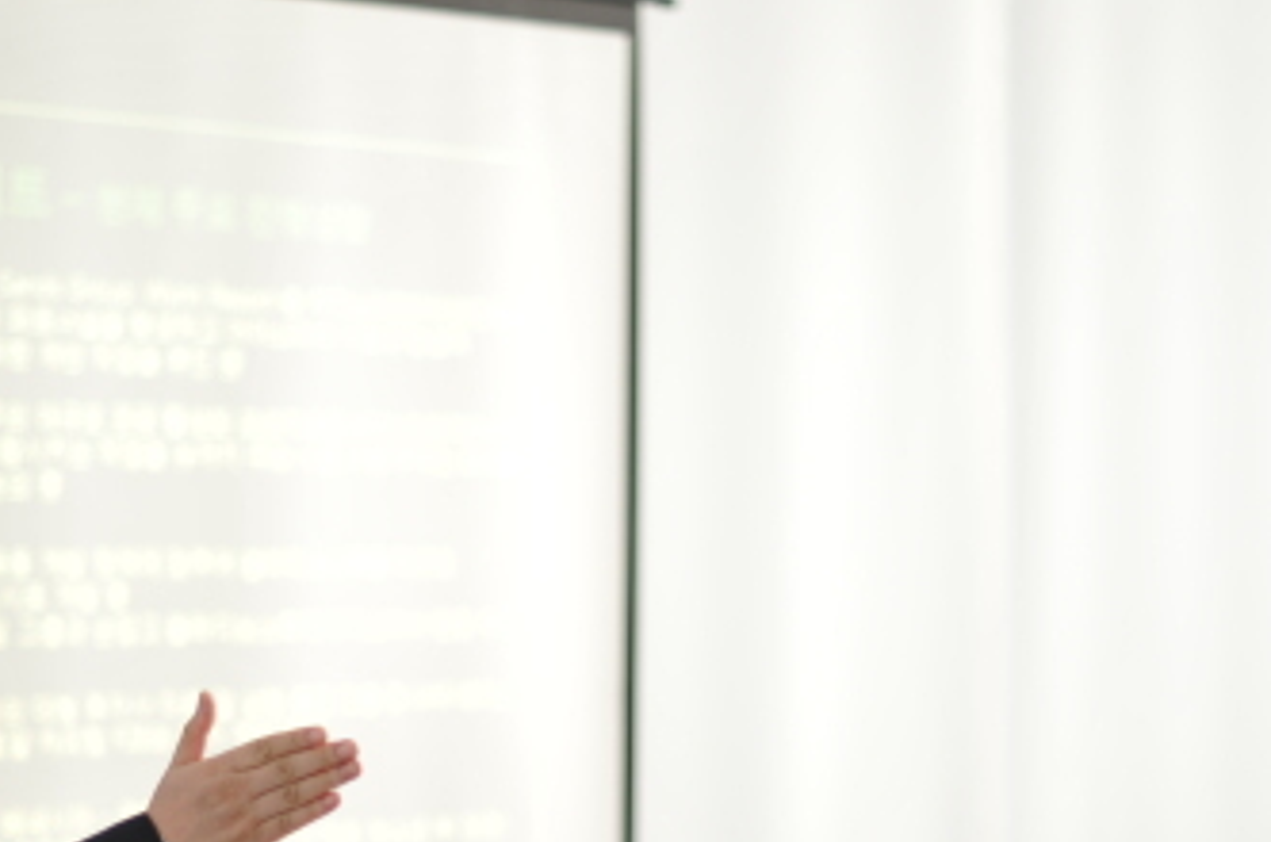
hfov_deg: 20.8
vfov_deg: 13.9
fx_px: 3453
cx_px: 406
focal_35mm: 98
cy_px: 570
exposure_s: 1/250
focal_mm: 50
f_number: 1.4
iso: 400
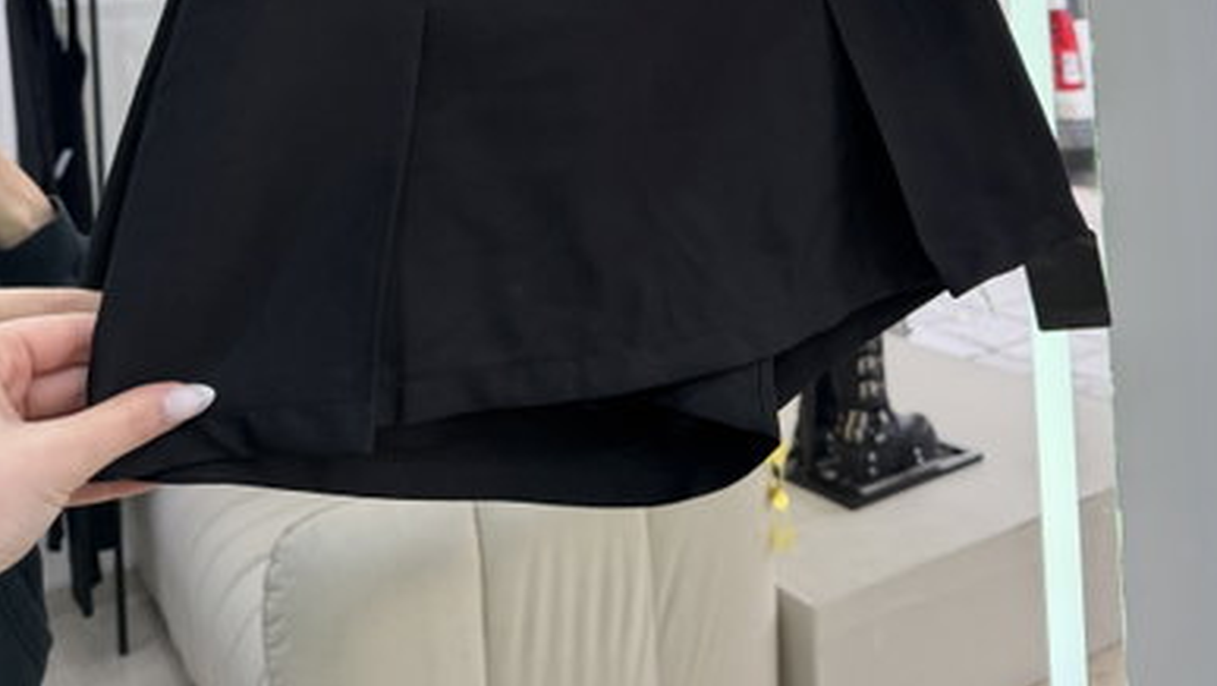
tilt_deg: -0.4
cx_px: 623
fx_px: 1162
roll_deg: +2.8
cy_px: -33
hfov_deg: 55.3
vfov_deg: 30.1
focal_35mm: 36
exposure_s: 1/200
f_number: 1.78
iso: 160
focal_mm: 6.76
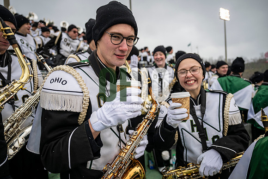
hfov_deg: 73.7
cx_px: 134
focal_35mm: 24
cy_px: 90
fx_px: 179
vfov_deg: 53.2
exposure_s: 1/500
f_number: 2.8
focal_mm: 24
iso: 160
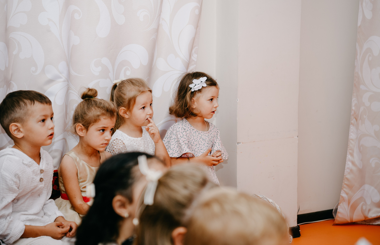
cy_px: 118
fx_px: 799
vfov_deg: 17.4
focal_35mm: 76
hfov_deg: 26.8
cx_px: 191
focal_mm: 70
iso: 160
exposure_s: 1/160
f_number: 3.5
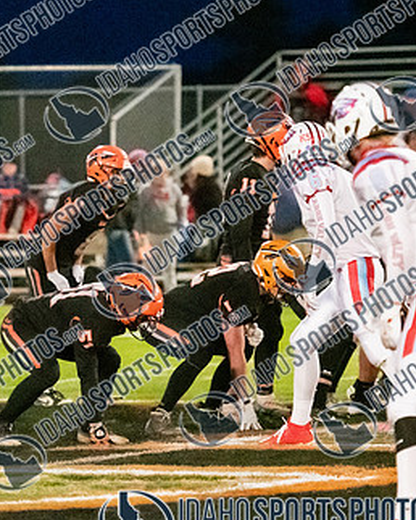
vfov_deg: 5.4
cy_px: 259
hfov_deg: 4.4
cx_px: 92
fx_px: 5458
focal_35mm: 355
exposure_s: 1/800
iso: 16000
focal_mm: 140
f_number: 2.8
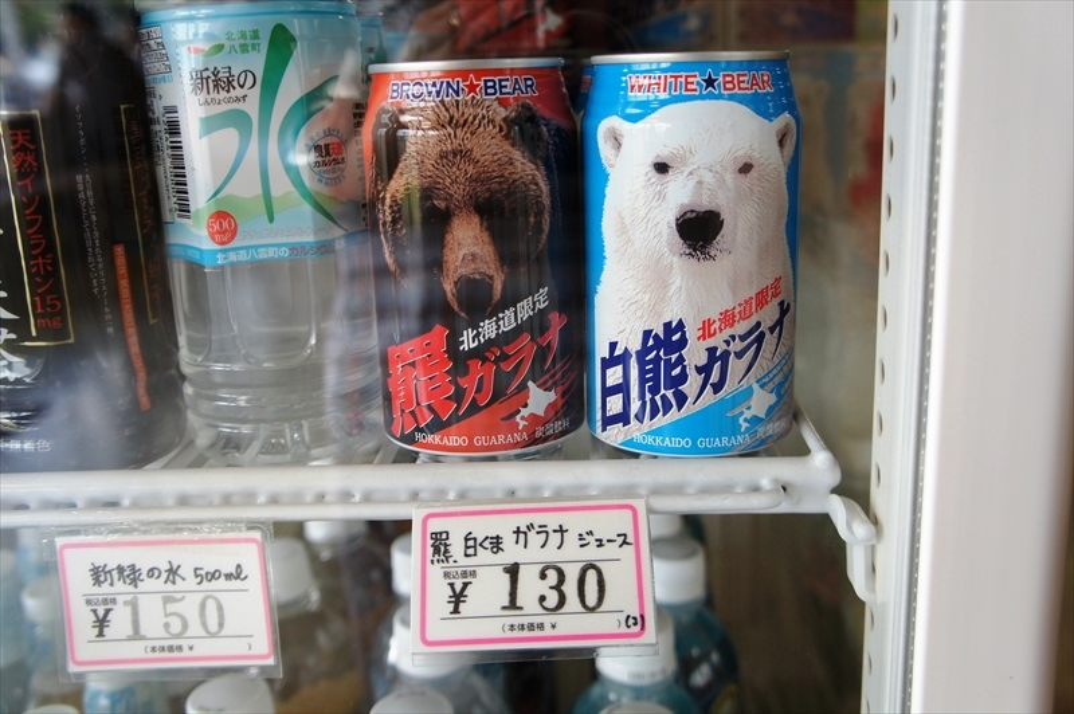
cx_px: 537
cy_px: 357
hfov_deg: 55.1
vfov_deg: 38.3
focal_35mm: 34
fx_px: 1028
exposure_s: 1/160
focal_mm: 23
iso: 400
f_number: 4
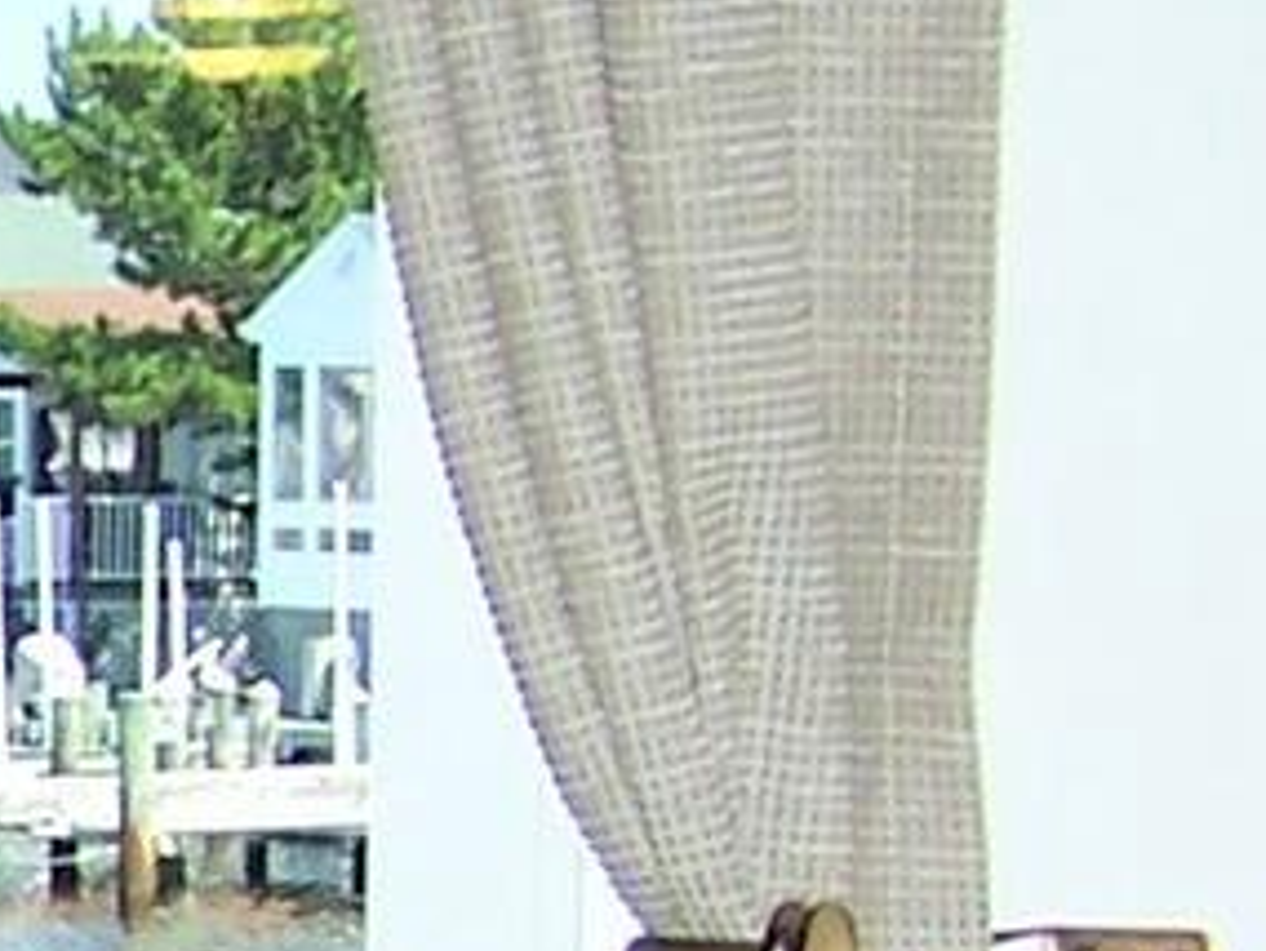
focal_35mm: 273
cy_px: 1369
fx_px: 9989
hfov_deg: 6.8
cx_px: -2063
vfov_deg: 5.4
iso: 80
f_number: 2.8
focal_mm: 6.3
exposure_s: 1/500
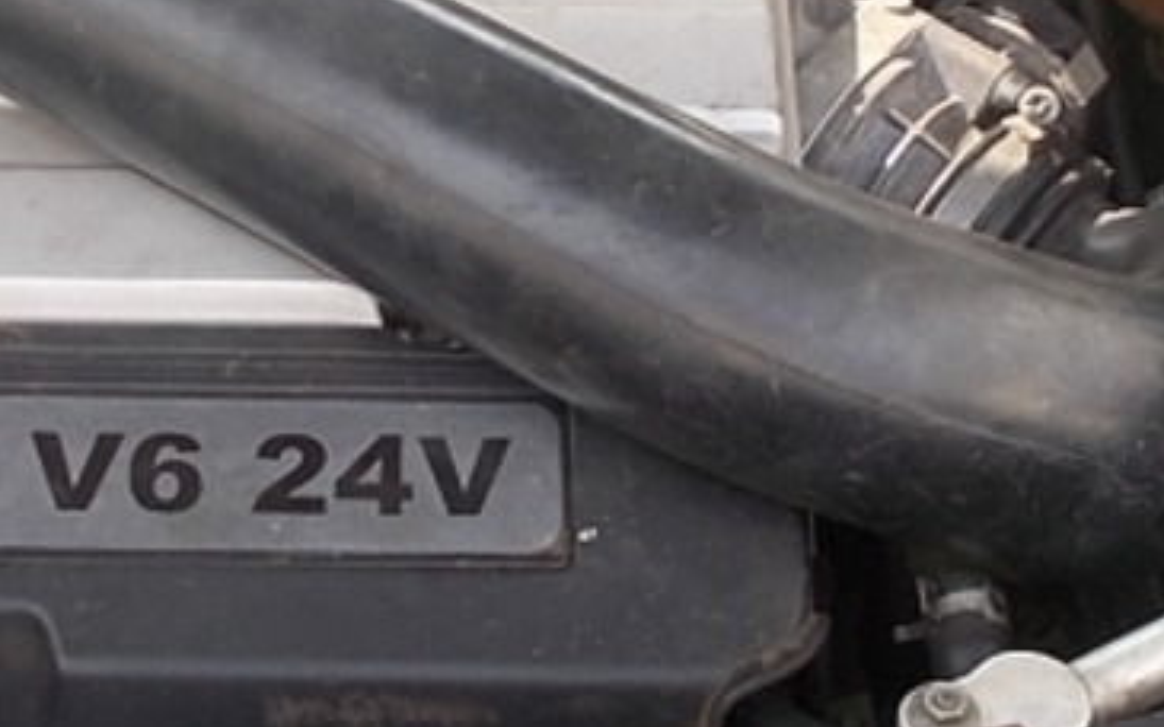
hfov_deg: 22.5
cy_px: 212
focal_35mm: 92
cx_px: 509
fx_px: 2918
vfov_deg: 14.2
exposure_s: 1/125
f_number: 3.2
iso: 80
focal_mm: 4.6
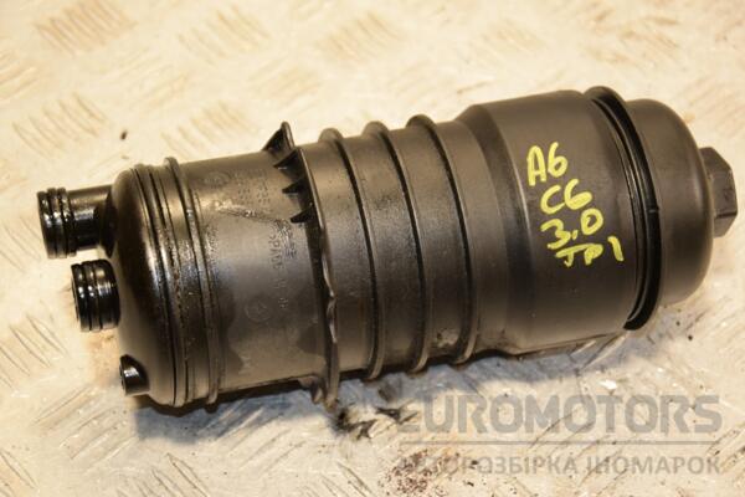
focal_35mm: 93
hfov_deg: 21.9
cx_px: 372
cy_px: 248
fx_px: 1924
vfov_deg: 14.7
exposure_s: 1/125
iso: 800
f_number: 5.3
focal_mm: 62
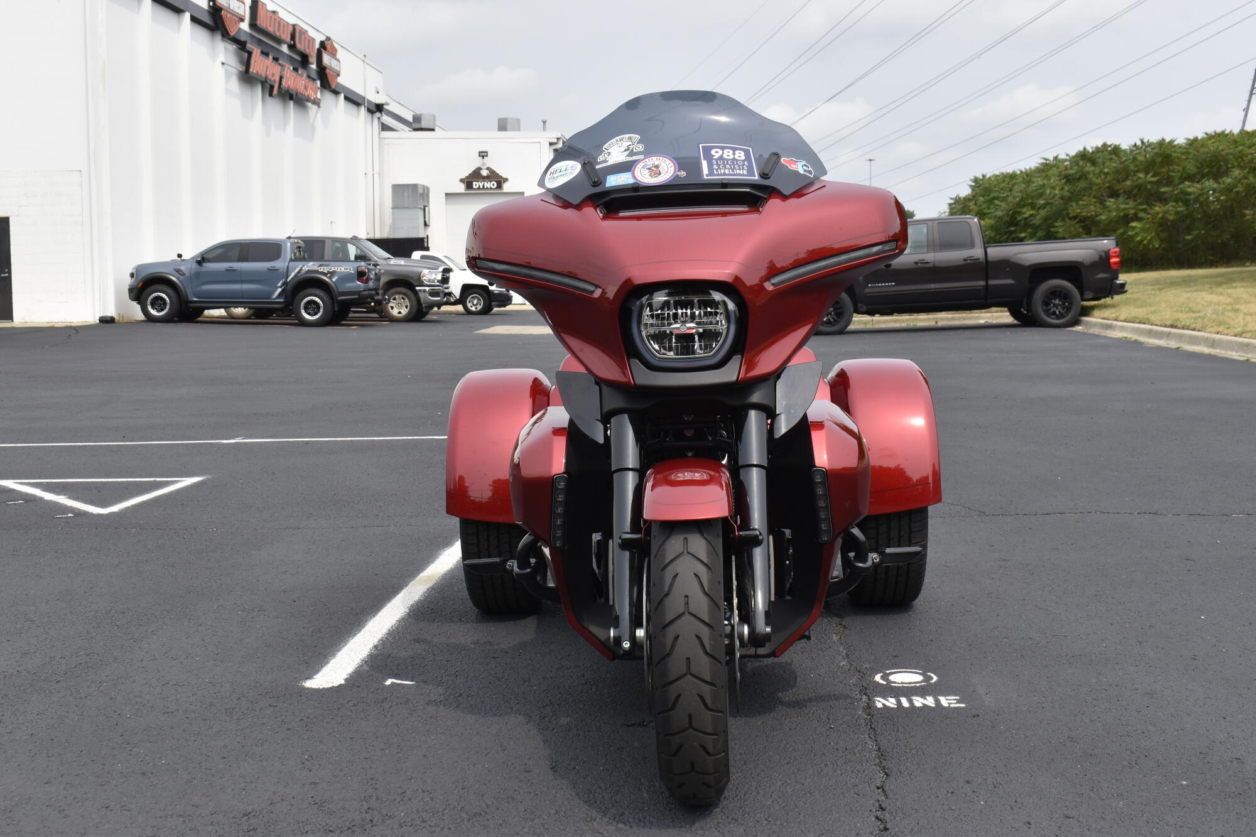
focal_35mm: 40
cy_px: 418
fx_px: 1413
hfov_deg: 47.9
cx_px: 628
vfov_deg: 33.0
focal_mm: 27
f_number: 11
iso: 400
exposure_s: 1/500
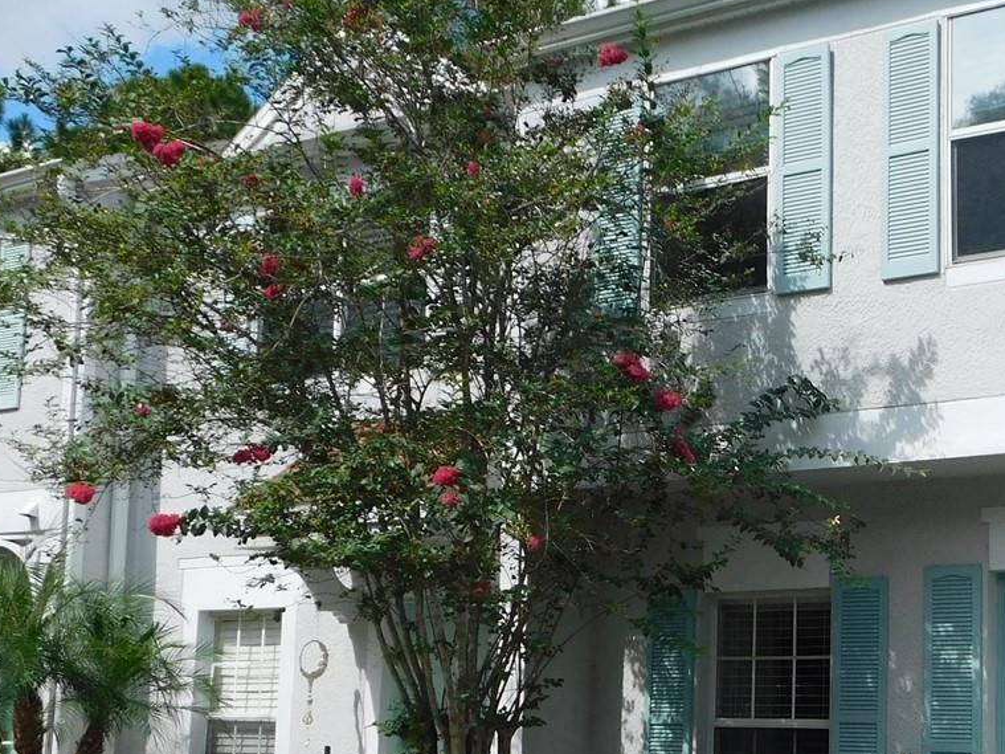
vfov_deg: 24.7
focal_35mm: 59
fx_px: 1713
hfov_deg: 31.6
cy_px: 465
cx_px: 850
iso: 125
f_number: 6.4
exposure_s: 1/400
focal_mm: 4.9
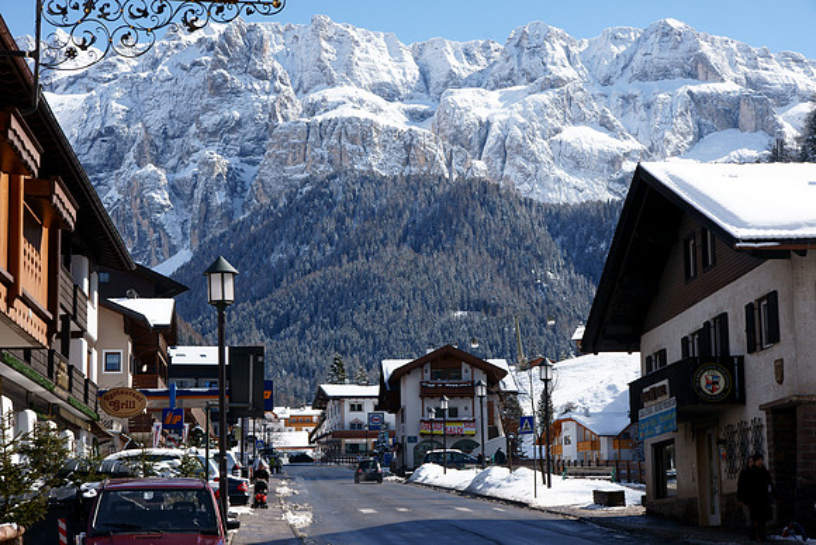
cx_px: 408
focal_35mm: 75
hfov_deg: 27.0
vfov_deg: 18.2
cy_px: 272
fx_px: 1700
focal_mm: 50
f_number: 11
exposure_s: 1/200
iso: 200
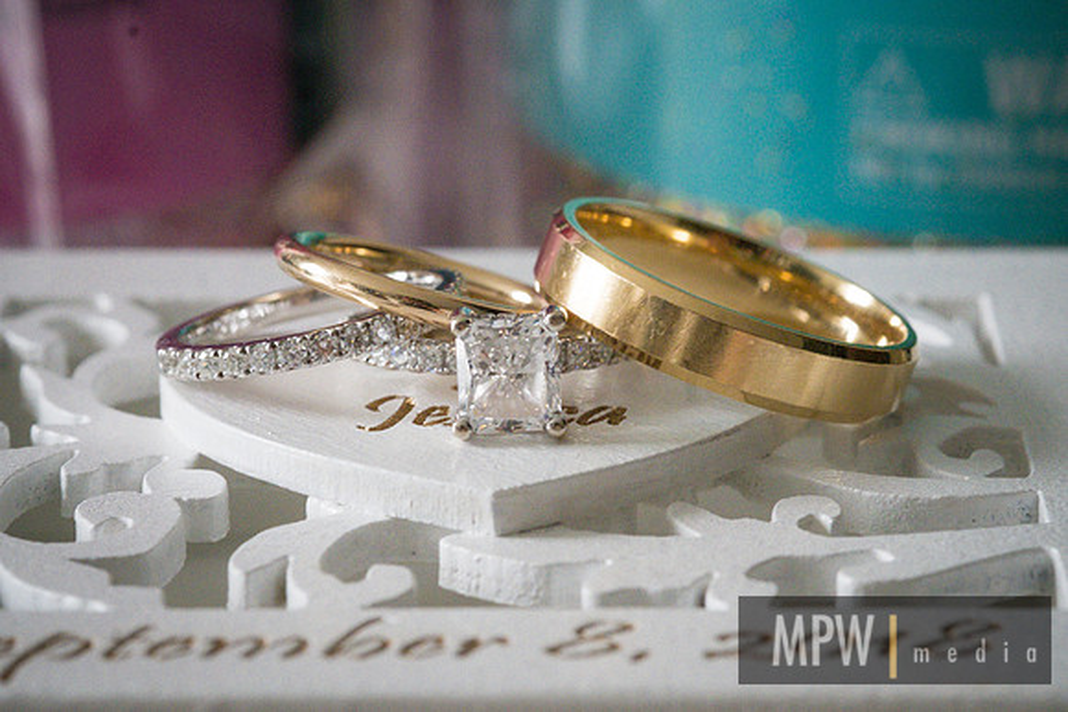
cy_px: 356
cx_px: 534
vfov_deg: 15.0
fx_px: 2715
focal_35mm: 92
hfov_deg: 22.3
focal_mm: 60
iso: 5000
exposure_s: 1/125
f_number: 11
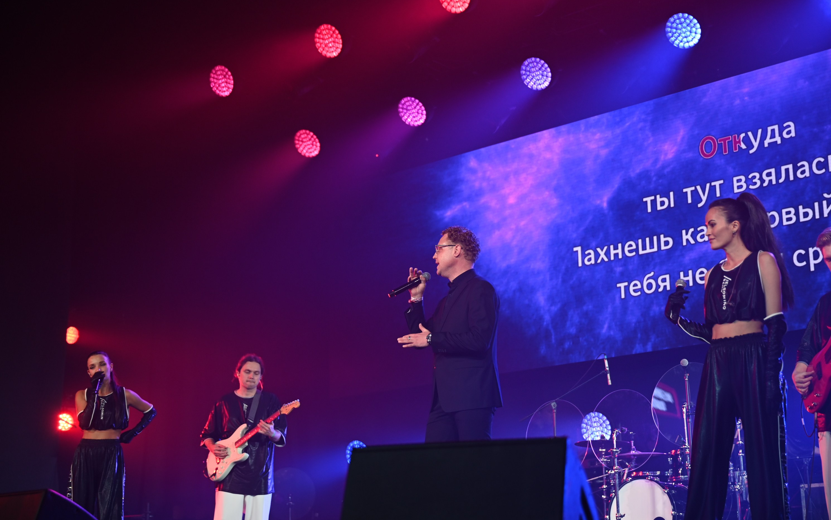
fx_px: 1381
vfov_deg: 21.3
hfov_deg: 33.5
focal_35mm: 61
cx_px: 413
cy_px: 270
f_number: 2.8
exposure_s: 1/320
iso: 500
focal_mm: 59
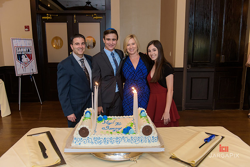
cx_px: 125
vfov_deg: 45.0
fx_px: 201
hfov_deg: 63.6
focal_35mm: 29
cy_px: 84
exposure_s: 1/160
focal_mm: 29
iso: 1600
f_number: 3.2
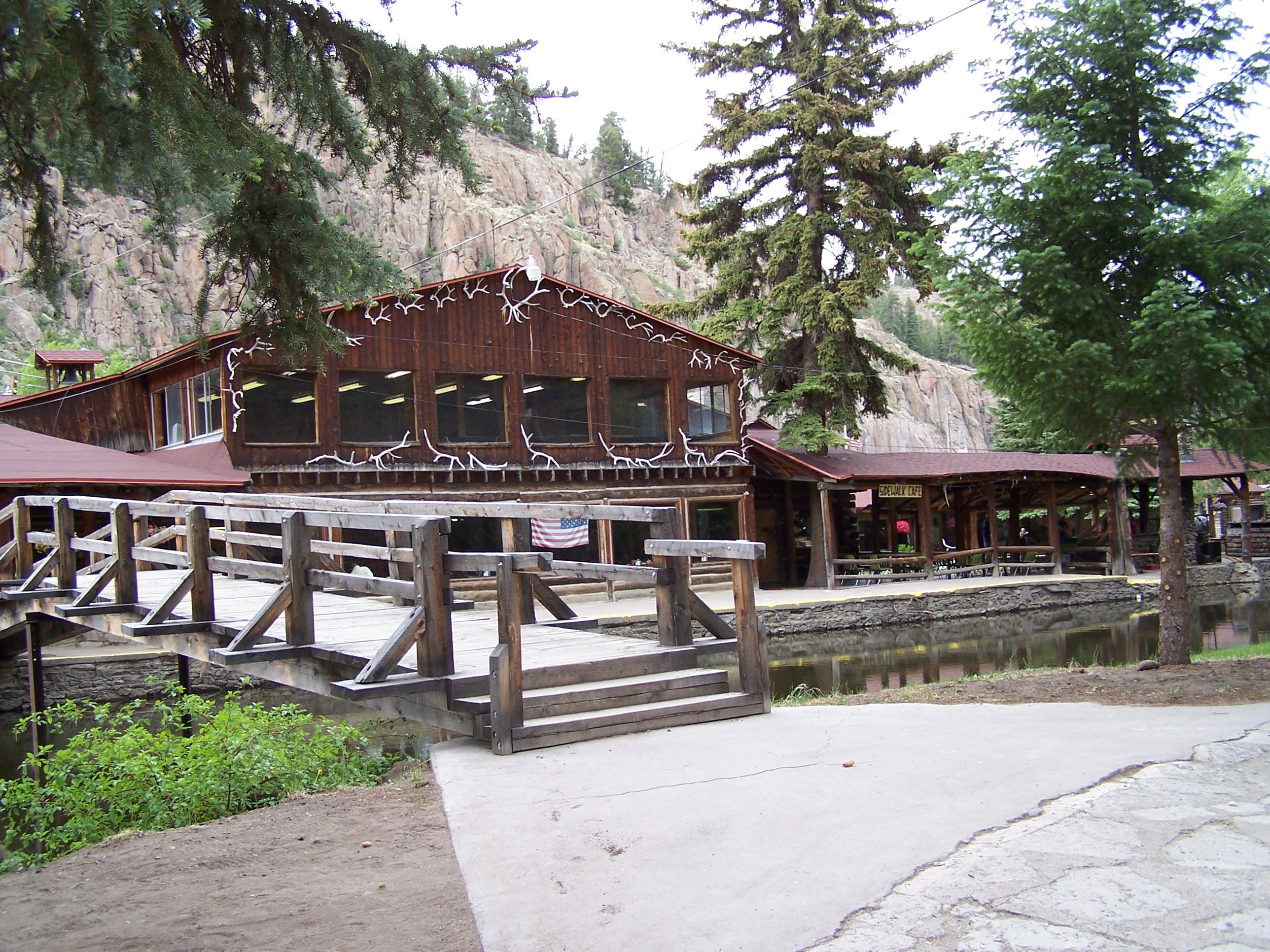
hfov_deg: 49.0
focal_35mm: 38
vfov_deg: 37.7
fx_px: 1394
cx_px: 635
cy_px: 476
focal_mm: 6.3
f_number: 2.8
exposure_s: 1/125
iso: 80
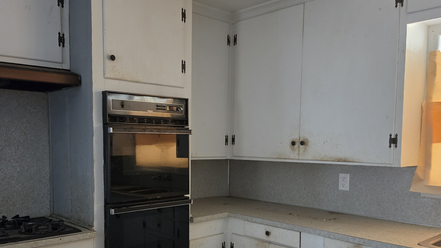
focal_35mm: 34
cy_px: 178
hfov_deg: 58.0
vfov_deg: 34.1
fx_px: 398
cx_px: 209
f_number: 1.4
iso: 400
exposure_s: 1/120
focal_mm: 6.5
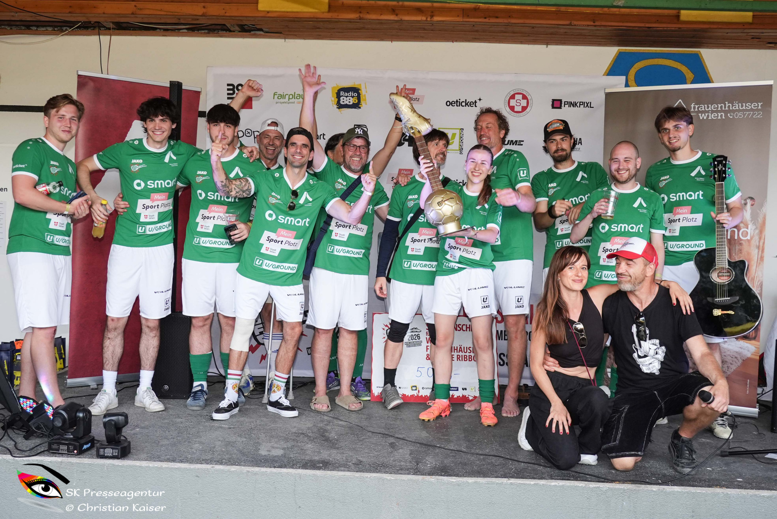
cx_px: 388
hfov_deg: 53.1
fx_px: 778
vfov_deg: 36.9
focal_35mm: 36
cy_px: 260
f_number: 4
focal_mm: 24
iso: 800
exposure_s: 1/160
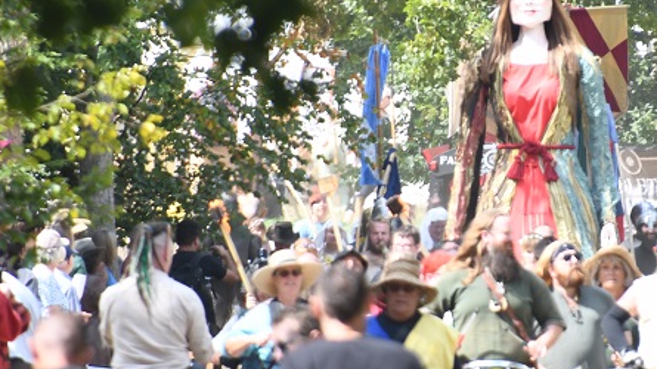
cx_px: 492
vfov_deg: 1.1
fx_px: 18426
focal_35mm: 1058
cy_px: 159
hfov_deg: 2.0
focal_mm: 300
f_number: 6.3
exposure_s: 1/200
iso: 200
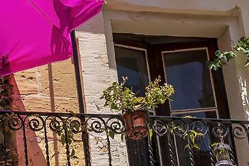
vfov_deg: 8.0
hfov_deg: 12.9
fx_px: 1092
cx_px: 6
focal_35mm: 158
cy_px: -249
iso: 125
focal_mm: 24
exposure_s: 1/400
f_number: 8
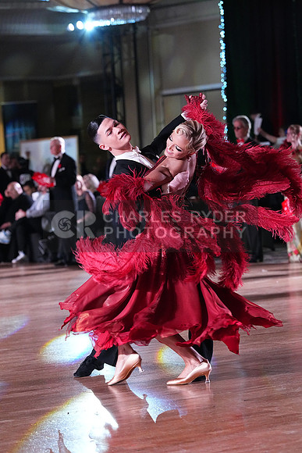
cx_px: 151
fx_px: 1698
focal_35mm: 135
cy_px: 226
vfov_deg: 15.2
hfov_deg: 10.2
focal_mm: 135
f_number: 5
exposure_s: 1/400
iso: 10000
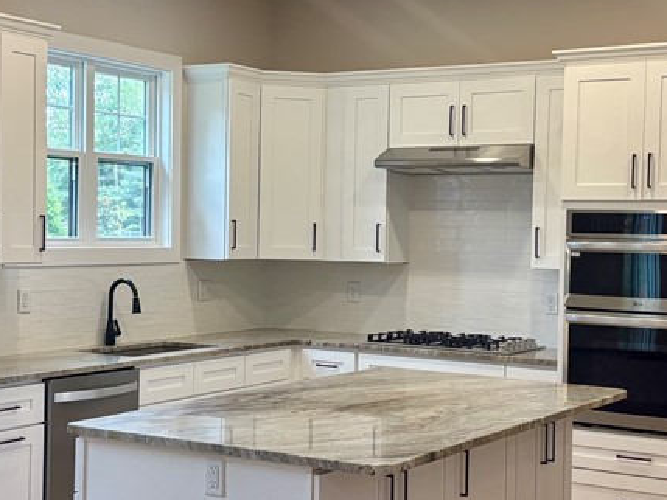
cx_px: 316
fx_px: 1195
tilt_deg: -1.7
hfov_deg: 31.2
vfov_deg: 23.7
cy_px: 256
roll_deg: -1.0
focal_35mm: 62
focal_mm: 5.96
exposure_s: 1/124
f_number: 1.6
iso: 100
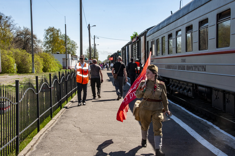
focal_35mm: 52
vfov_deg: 25.7
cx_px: 118
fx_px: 342
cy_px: 78
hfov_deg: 37.9
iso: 640
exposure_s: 1/200
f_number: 20
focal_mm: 35
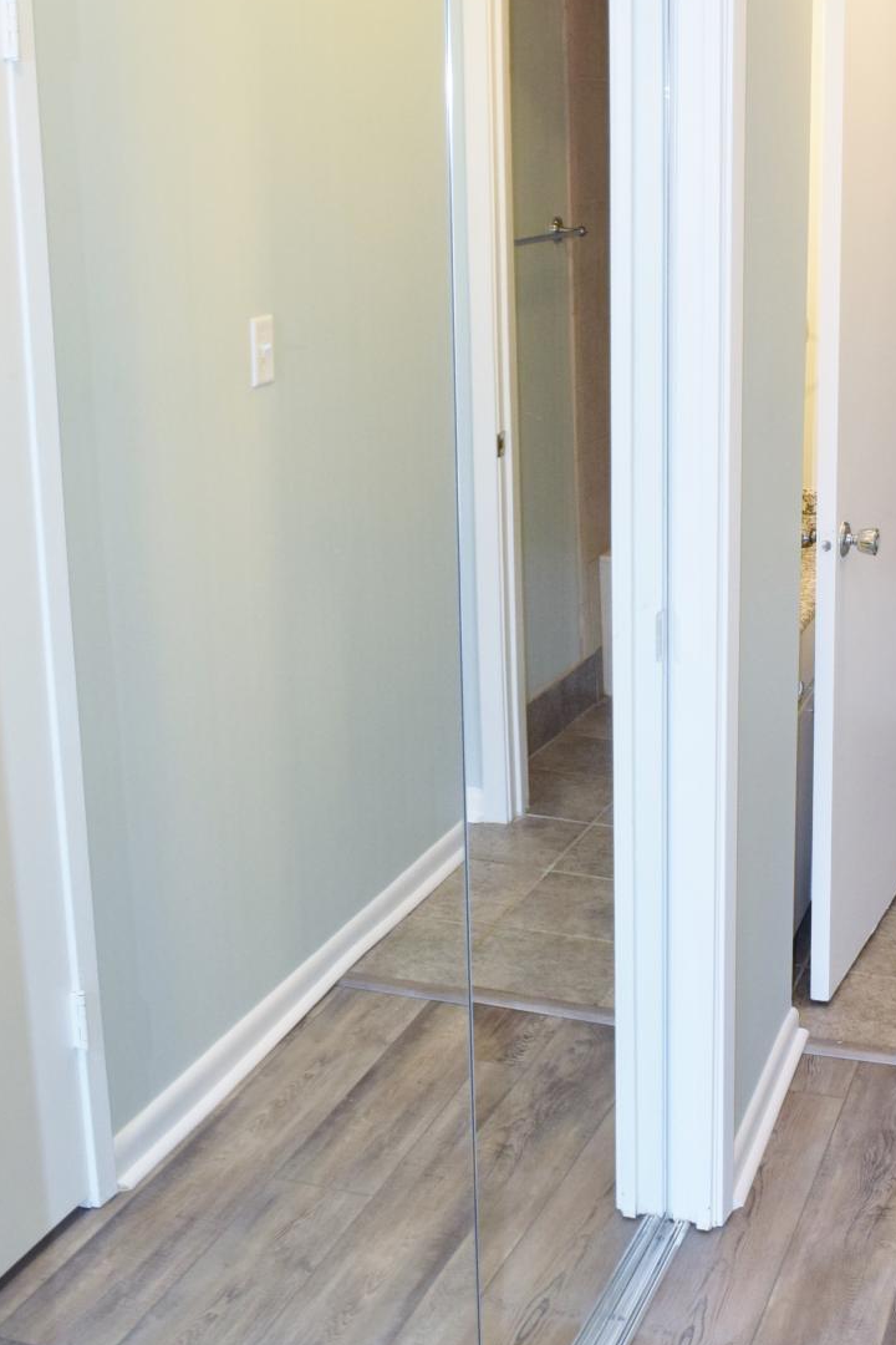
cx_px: 646
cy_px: 552
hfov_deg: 26.7
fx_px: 1867
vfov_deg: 39.5
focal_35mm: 50
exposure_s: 1/125
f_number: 5.6
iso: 800
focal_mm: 18
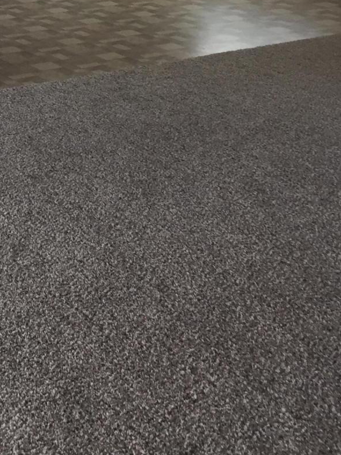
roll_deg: -0.4
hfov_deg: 19.4
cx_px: 16
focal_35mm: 74
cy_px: -13
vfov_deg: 24.9
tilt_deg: -9.2
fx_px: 972
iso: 64
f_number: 2.2
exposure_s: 1/30
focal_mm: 4.15
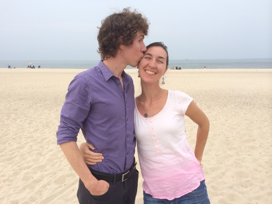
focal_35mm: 30
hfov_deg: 60.0
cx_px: 136
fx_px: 236
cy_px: 102
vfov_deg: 46.8
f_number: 2.2
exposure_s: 1/1109
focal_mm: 4.12
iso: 32
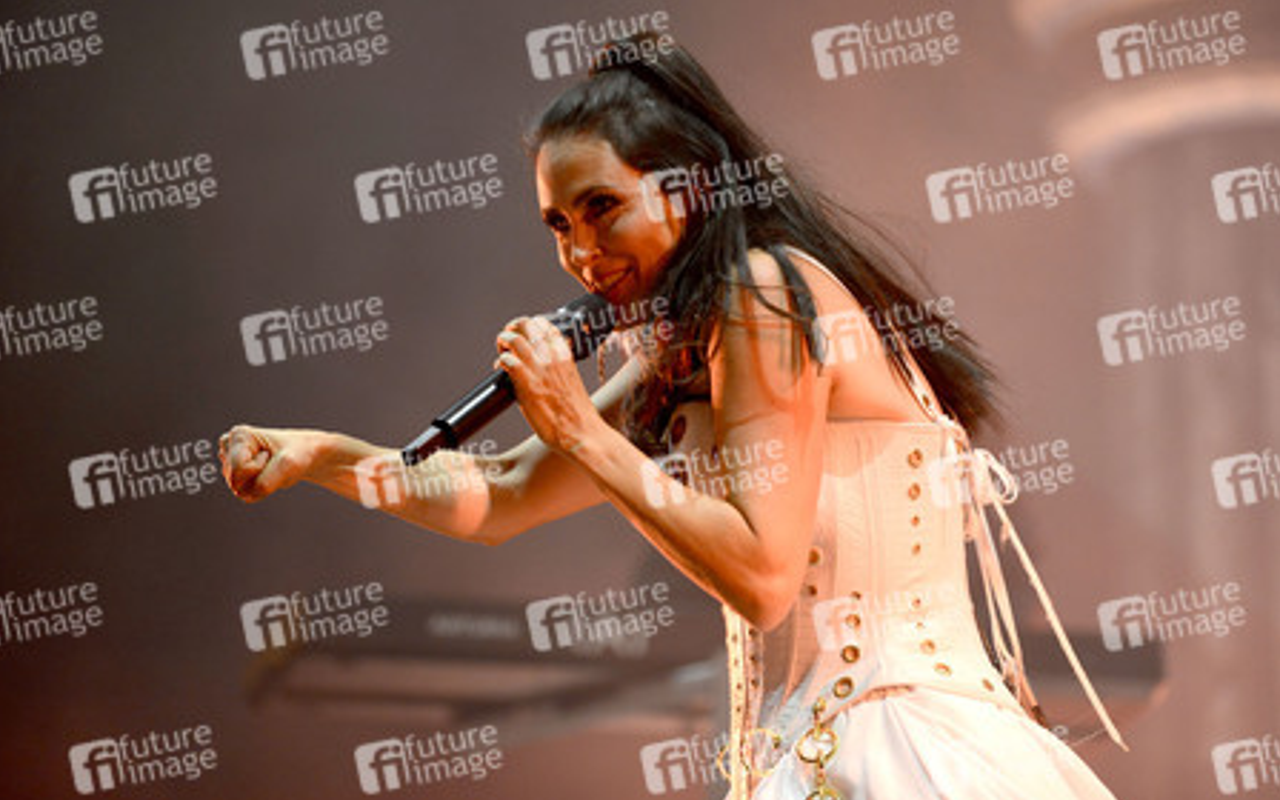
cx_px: 639
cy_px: 403
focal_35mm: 164
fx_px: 5721
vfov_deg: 8.0
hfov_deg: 12.8
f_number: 2.8
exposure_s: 1/400
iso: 1600
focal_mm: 160
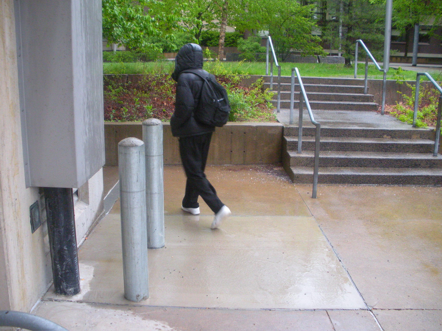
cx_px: 221
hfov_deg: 51.4
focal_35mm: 36
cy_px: 166
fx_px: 460
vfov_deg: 39.7
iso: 340
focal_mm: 6.3
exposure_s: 1/64.7
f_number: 3.5
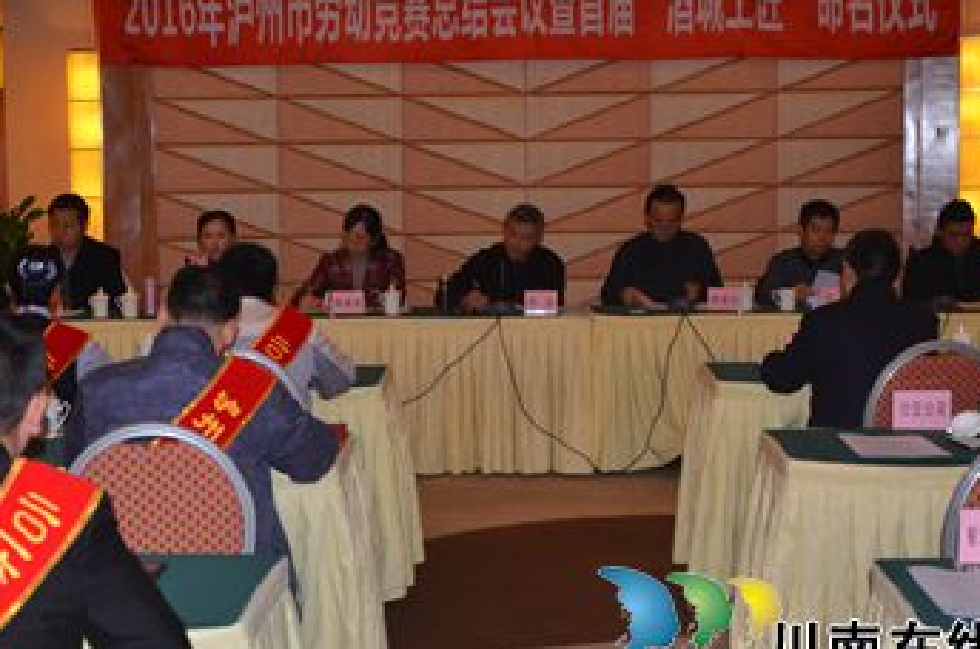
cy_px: 303
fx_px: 1657
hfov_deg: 32.9
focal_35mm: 61
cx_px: 413
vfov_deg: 22.2
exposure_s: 1/60
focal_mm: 28
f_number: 3.5
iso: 100
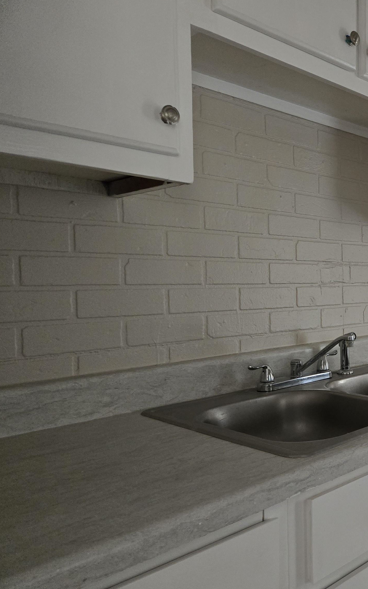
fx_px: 530
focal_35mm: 33
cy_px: 295
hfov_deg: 33.9
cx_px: 392
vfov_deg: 58.2
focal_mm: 5.4
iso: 1000
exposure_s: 1/120
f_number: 1.8
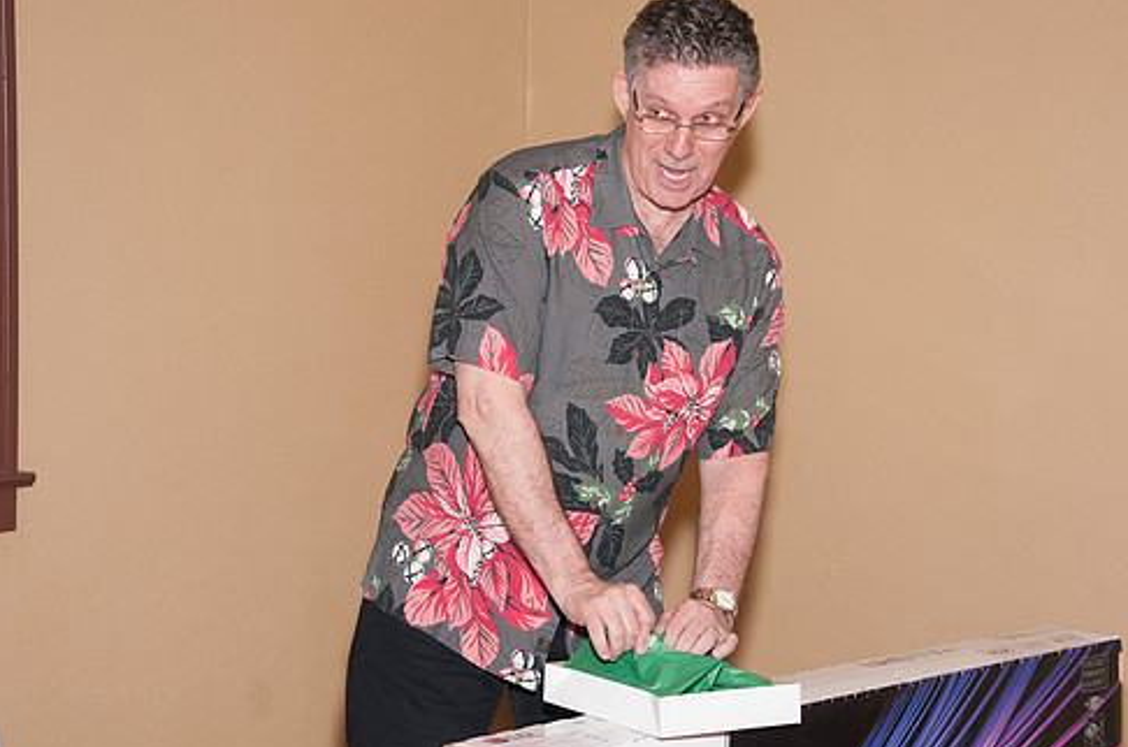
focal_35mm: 86
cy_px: 317
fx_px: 2689
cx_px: 631
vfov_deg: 15.8
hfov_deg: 23.7
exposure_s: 1/80
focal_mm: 48
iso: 800
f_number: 5.6
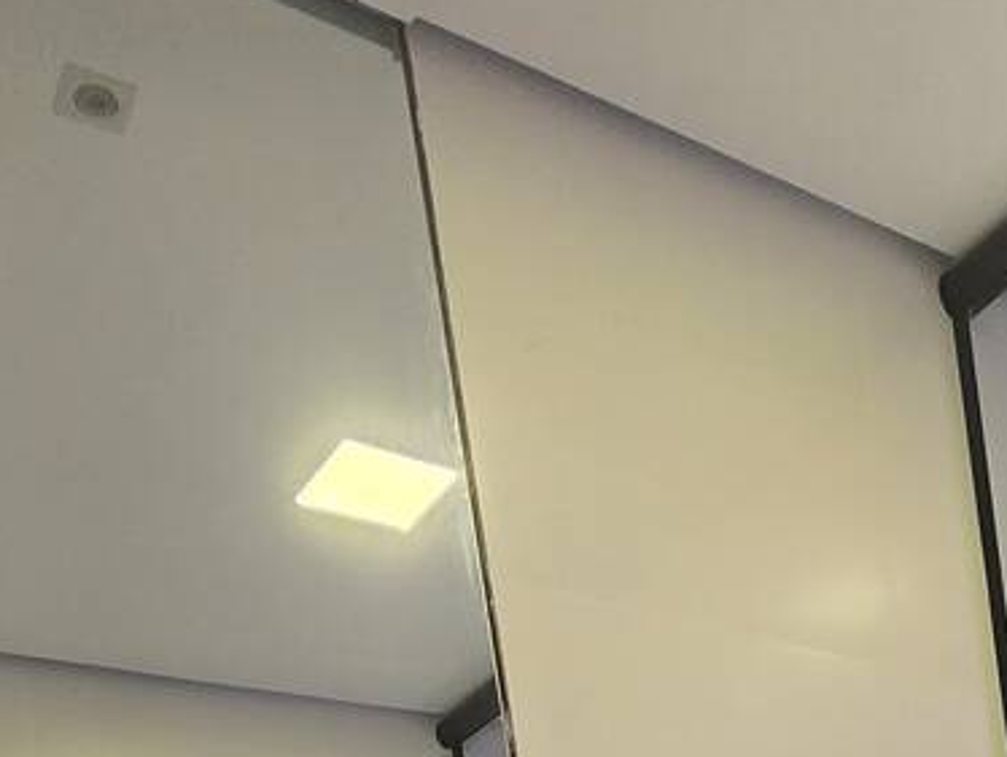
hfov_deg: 36.4
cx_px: 854
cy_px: 1441
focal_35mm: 50
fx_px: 1455
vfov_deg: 19.5
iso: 100
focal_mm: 2.2
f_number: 2.2
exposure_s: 1/60
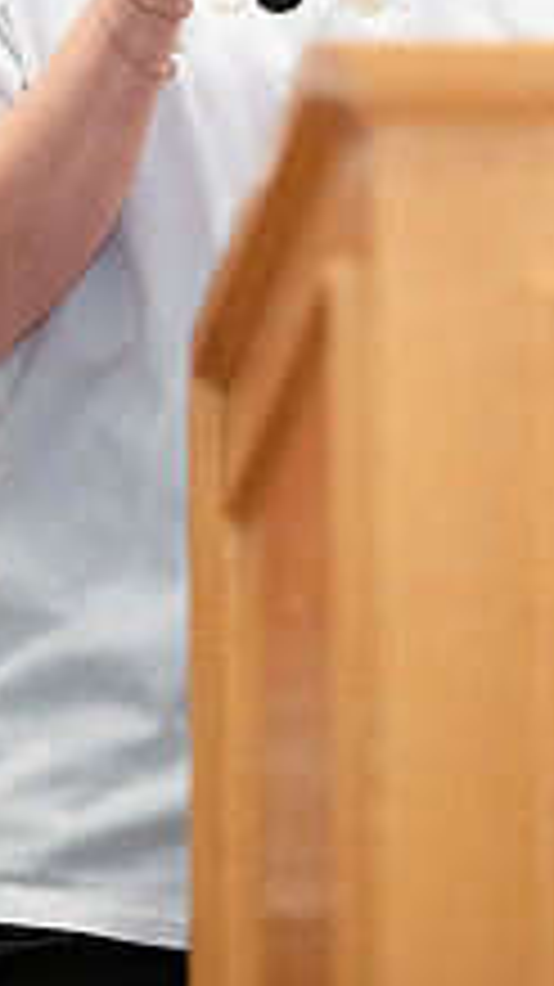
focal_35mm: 430
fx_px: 11243
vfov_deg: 5.0
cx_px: 327
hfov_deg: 2.8
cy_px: 59
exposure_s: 1/100
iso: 8000
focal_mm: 200
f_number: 3.2
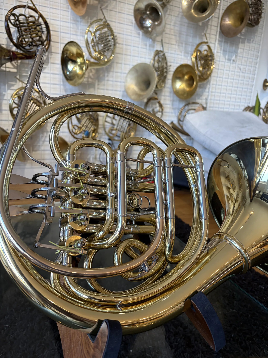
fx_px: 268
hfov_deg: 53.1
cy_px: 179
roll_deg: -4.4
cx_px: 134
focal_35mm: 26
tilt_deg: -15.6
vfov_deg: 67.3
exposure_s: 1/120
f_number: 1.6
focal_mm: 5.96
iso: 80
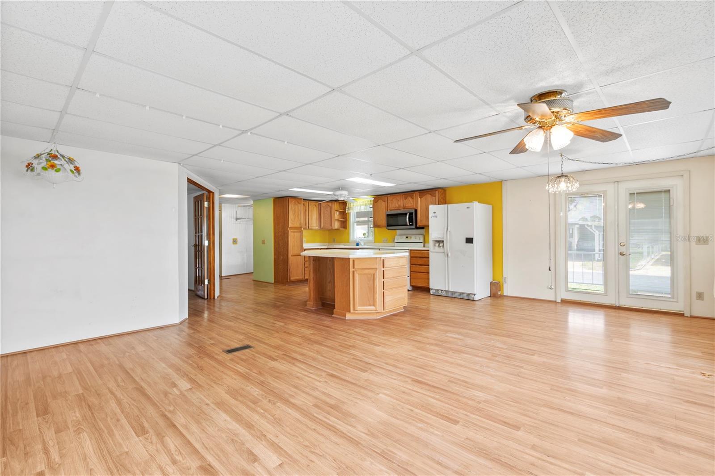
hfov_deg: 100.4
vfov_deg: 77.3
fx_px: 298
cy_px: 238
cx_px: 358
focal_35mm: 15
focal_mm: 10
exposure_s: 1/3
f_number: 9
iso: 100
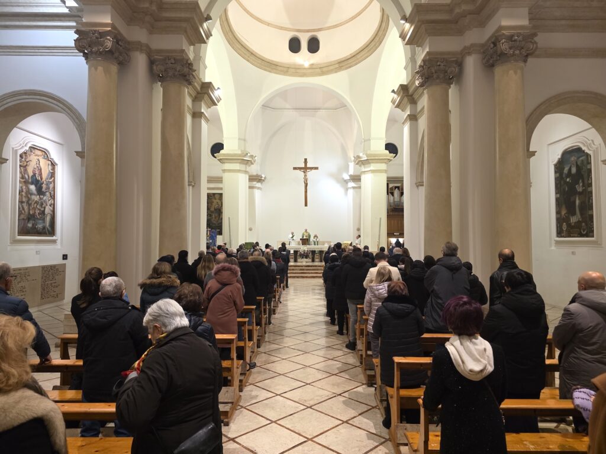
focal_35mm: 23
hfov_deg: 73.9
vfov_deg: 58.9
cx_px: 303
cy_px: 227
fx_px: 403
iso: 640
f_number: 1.7
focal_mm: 6.3
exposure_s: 1/100
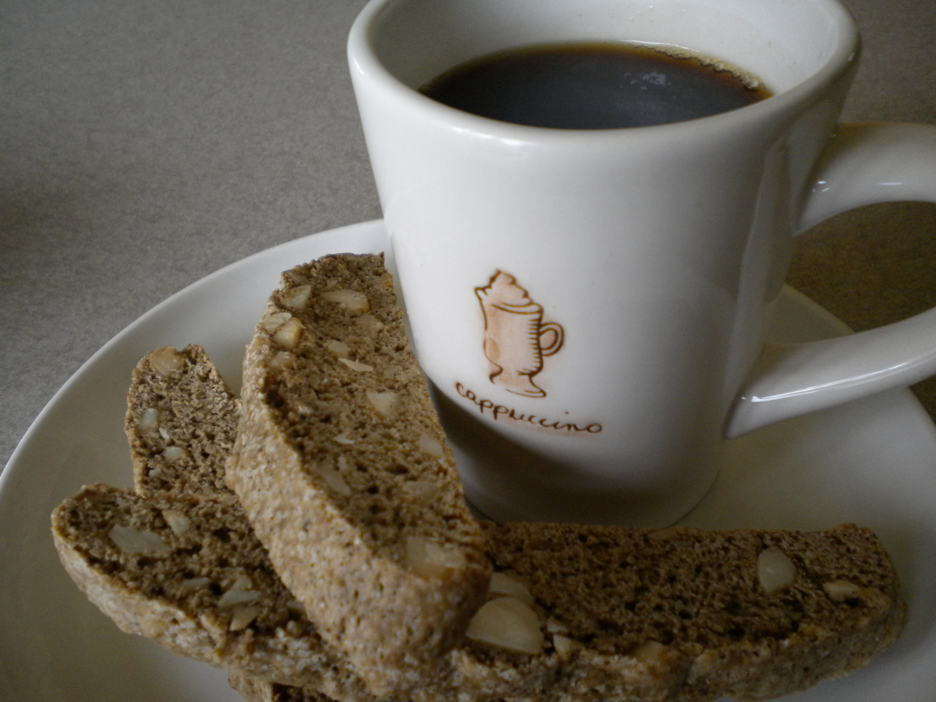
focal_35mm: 35
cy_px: 351
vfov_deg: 40.7
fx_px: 946
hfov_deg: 52.6
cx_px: 468
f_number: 3.1
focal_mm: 6.3
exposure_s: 1/60
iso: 259
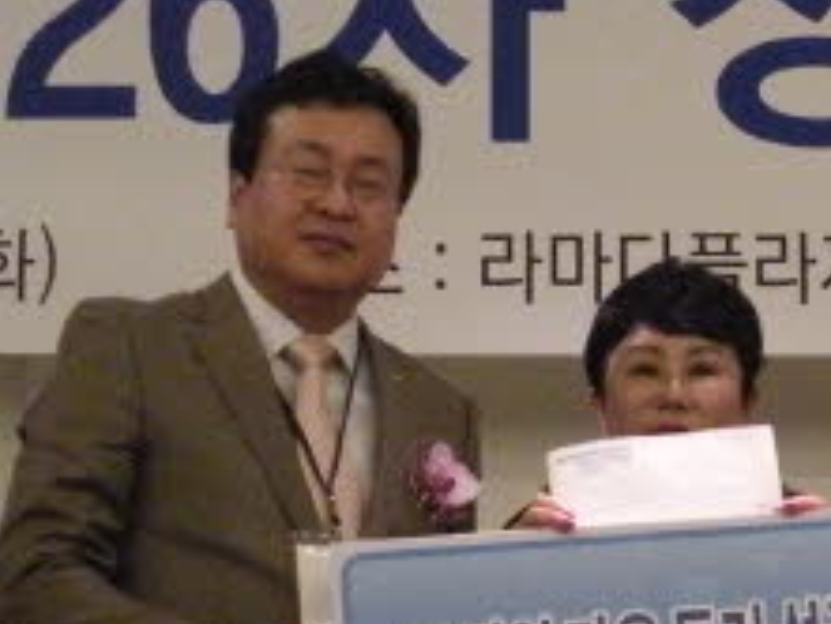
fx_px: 3050
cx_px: 632
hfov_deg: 15.4
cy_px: 677
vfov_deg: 11.5
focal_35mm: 127
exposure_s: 1/33.8
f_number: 3.2
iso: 400
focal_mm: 5.8
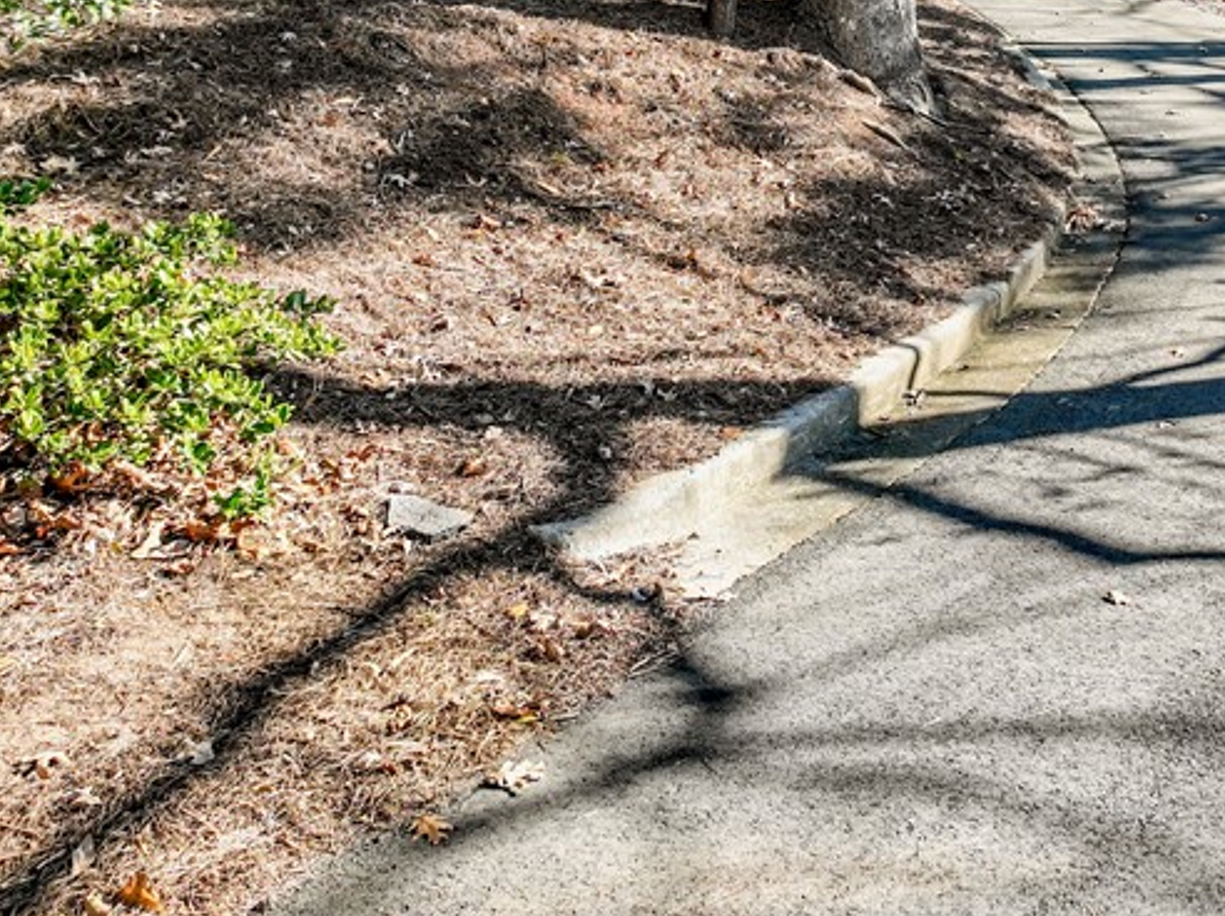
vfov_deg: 27.5
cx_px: 1073
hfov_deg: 36.2
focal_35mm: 50
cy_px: 9
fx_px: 1768
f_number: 2.8
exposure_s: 1/640
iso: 150
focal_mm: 12.29
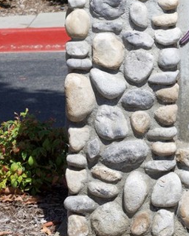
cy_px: 42
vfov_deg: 9.3
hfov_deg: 7.4
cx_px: 265
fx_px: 1447
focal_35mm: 207
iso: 160
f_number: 8
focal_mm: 46
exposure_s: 1/500
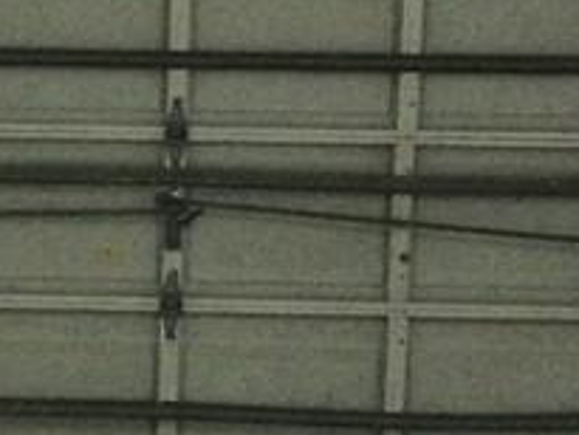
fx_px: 2427
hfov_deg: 13.2
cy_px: 243
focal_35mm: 145
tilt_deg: -12.6
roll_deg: -1.7
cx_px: -116
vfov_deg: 10.2
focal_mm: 4.15
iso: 250
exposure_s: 1/30
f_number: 2.2
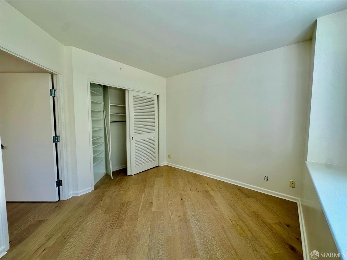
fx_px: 140
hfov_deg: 102.1
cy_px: 130
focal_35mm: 14
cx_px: 174
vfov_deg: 85.7
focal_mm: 2.22
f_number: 2.2
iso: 50
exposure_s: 1/99
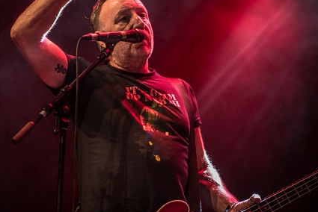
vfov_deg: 13.1
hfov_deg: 19.4
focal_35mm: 105
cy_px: 90
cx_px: 136
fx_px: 928
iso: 1000
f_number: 2.8
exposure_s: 1/80
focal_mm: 62
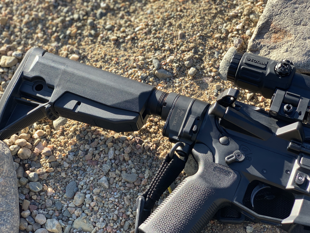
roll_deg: -5.8
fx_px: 466
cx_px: 155
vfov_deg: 28.0
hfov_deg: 36.8
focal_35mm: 52
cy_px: 116
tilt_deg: -32.8
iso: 16
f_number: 2.4
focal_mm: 6
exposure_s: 1/224
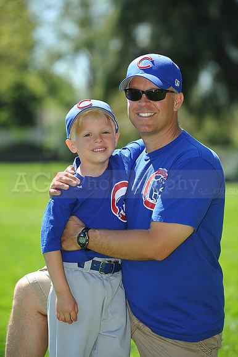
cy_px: 178
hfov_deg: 6.9
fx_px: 1986
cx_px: 119
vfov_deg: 10.3
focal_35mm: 200
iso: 200
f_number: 4.5
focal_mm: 200
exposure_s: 1/640
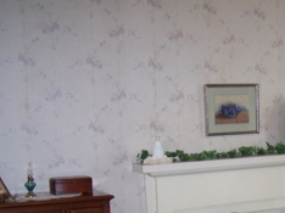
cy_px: 175
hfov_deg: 29.1
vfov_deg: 22.2
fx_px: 535
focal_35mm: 65
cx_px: 235
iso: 140
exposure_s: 1/60
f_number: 2.8
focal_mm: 6.3
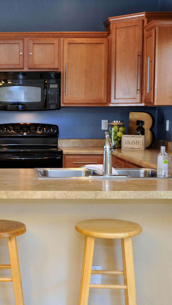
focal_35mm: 65
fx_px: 527
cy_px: 163
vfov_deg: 32.3
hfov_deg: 18.0
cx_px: -7
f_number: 8
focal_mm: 35
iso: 1000
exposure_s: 1/30
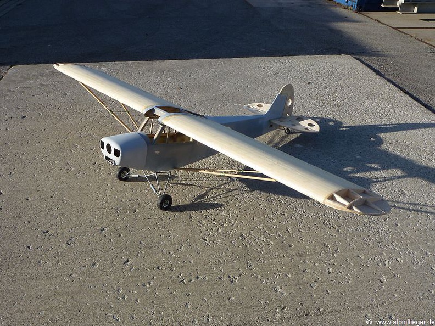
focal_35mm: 34
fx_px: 427
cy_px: 163
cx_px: 218
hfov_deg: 54.0
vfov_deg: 41.8
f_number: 4
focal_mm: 5.9
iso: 100
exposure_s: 1/640
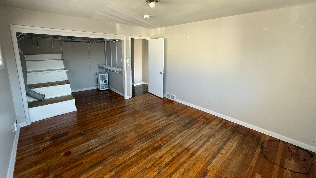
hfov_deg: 99.4
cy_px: 73
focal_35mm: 16
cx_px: 159
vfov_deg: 66.6
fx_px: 134
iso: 100
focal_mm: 2.22
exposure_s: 1/99
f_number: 2.2
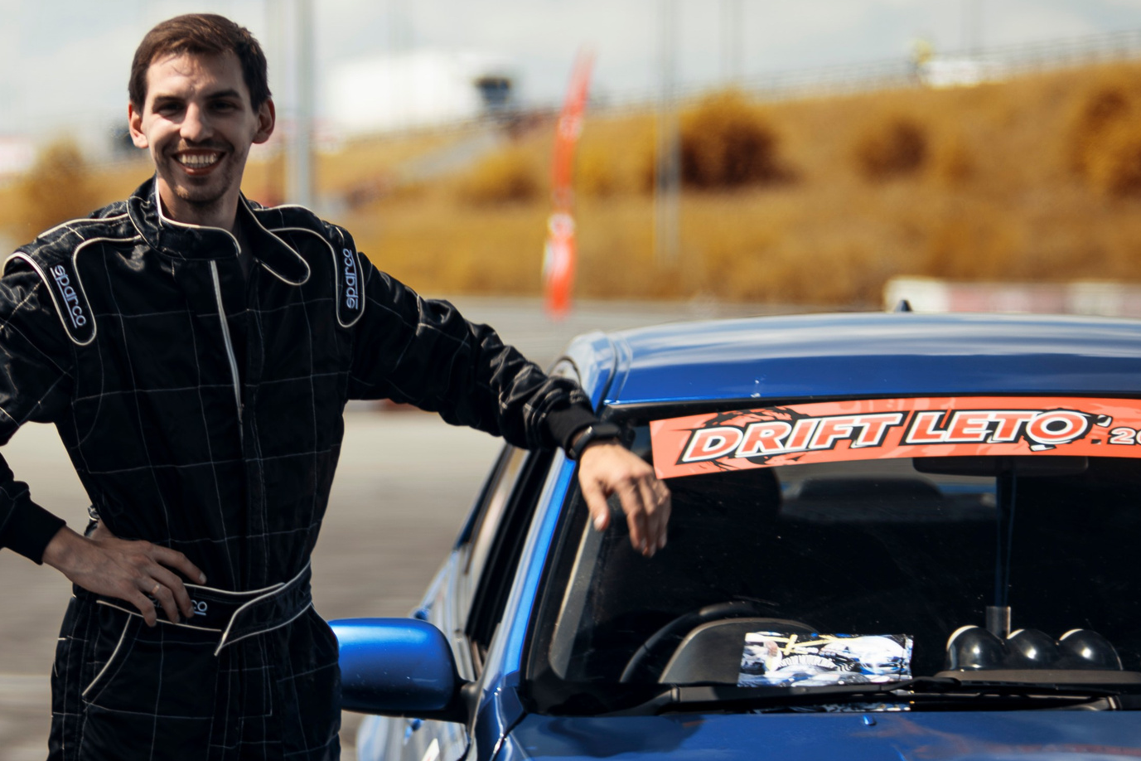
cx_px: 277
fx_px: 5007
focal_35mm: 158
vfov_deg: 8.7
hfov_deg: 13.0
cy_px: 406
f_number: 1.8
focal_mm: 85
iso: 100
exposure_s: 1/250
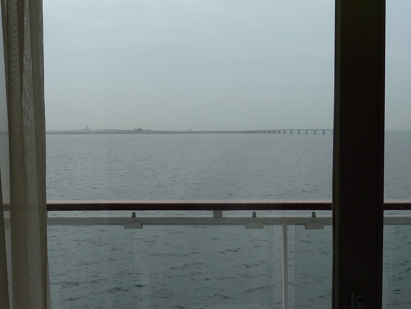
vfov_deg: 30.3
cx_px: 206
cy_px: 154
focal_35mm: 48
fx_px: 570
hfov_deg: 39.7
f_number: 4
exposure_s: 1/200
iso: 80
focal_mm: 4.4
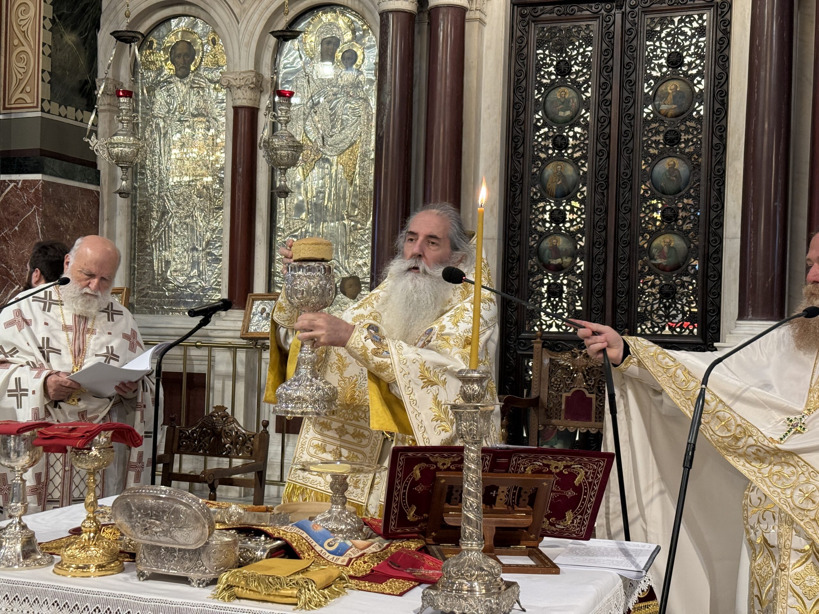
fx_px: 1136
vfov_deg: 30.3
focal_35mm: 48
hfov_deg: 39.7
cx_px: 410
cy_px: 307
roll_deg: -1.4
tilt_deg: +1.7
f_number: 1.78
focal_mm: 6.76
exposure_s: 1/100
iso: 200
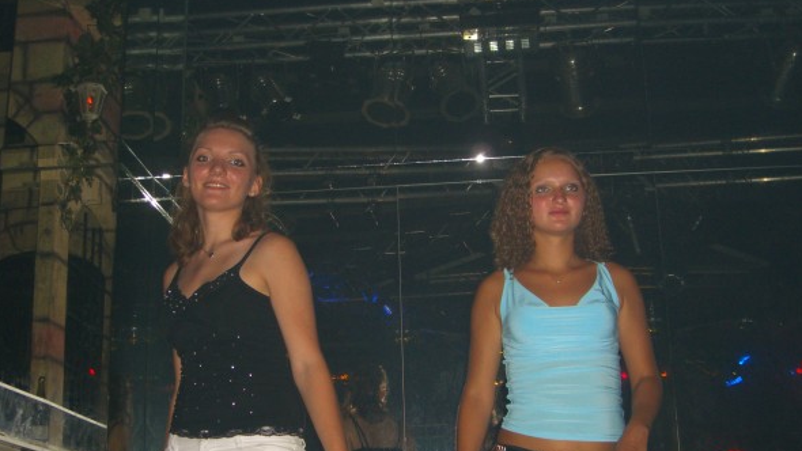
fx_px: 1085
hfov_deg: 40.6
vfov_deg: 23.5
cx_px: 400
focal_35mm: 51
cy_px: 265
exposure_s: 1/60
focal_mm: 9.5
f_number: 3.1
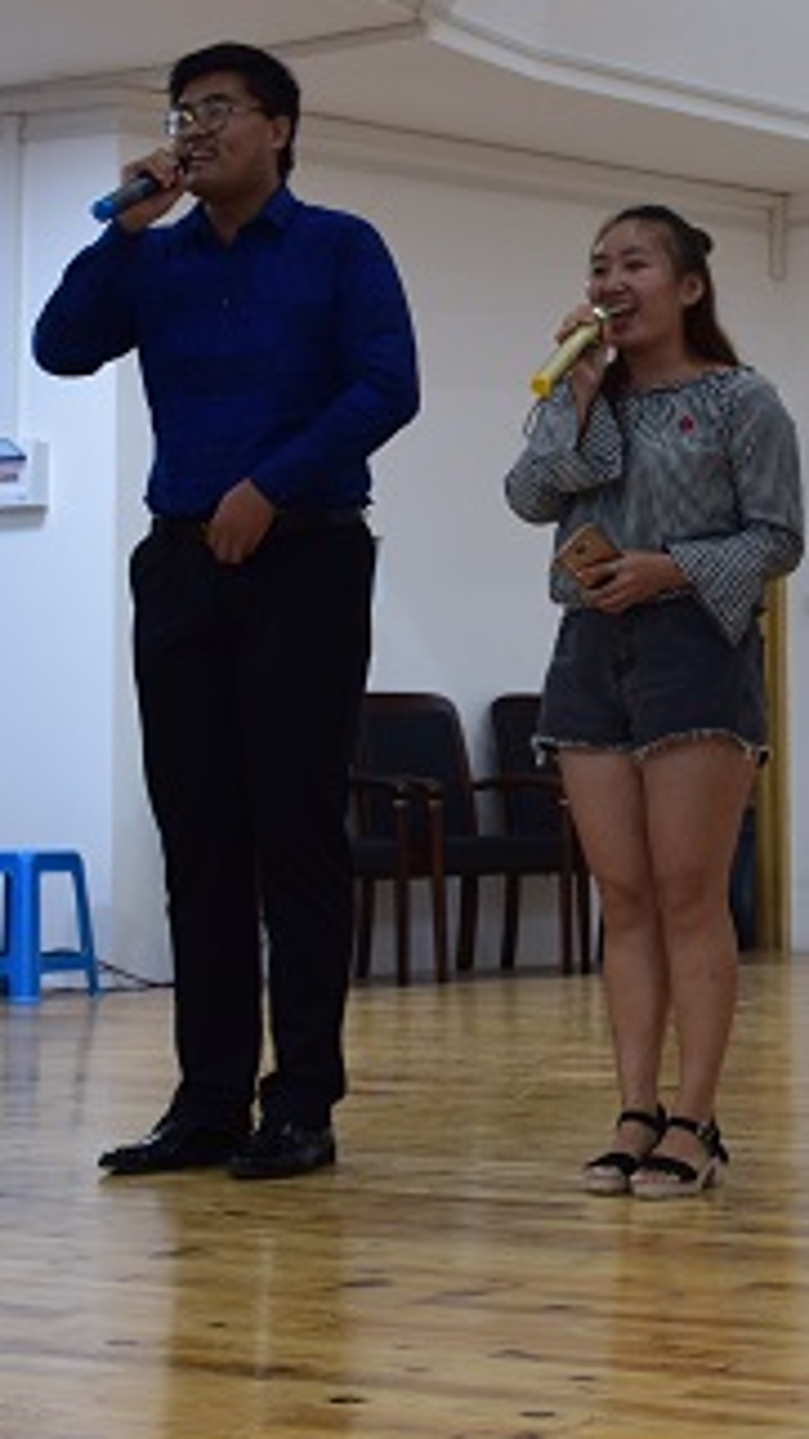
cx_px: 809
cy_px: 585
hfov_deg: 15.0
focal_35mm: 79
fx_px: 3013
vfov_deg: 26.8
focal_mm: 27
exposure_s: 1/20
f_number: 6.3
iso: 400
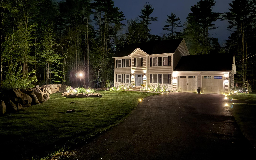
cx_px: 128
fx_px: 181
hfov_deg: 70.4
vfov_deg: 47.6
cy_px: 74
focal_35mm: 26
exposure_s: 1/2
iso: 5000
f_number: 1.78
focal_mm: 6.76
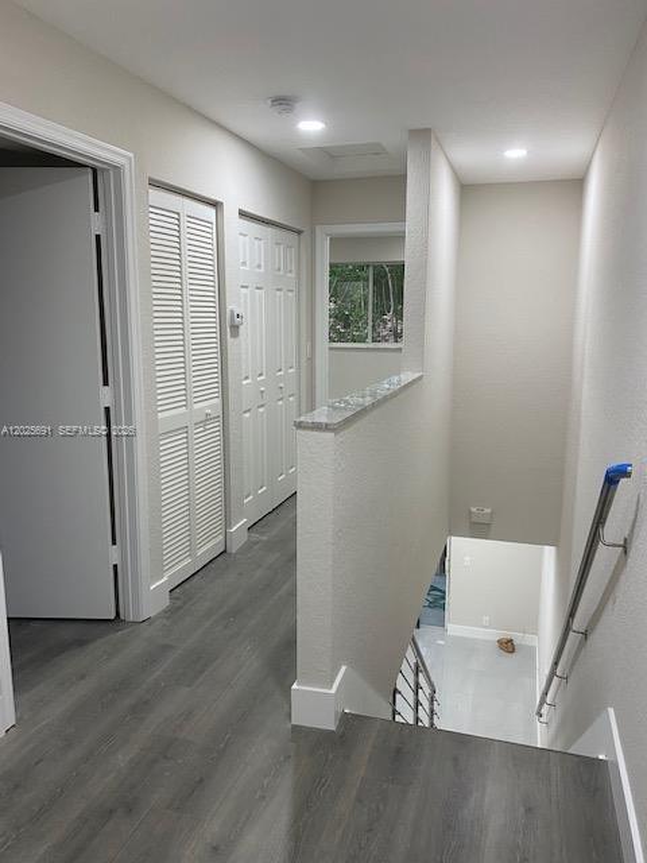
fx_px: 648
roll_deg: -0.1
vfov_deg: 67.3
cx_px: 324
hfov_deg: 53.1
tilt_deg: -9.1
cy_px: 432
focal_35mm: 26
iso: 100
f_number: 1.8
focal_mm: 4.25
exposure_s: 1/60
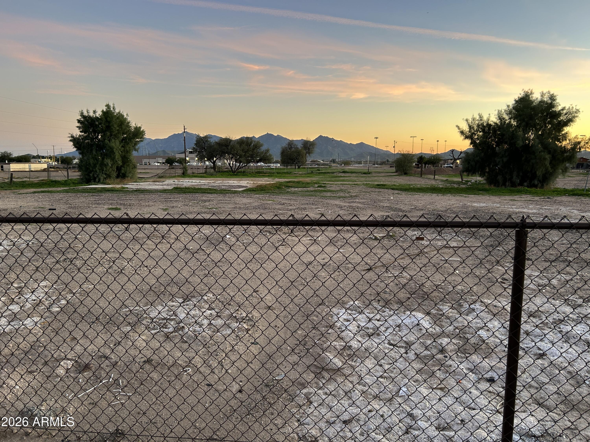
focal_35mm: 26
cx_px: 295
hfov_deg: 67.3
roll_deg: -0.3
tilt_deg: -8.6
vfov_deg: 53.1
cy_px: 221
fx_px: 443
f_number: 1.5
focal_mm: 5.7
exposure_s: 1/121
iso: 100
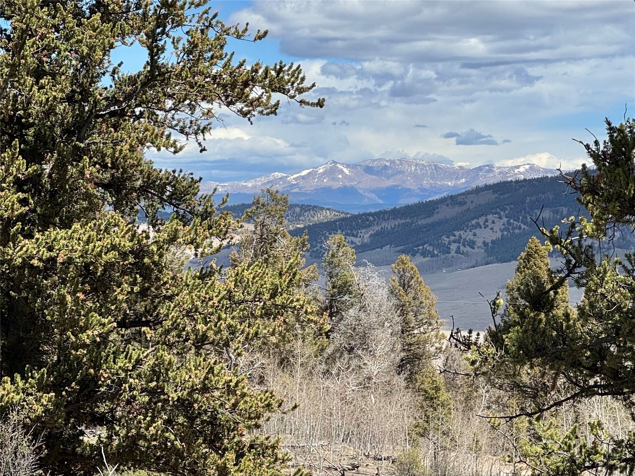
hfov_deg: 25.3
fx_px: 1412
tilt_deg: -1.1
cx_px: 318
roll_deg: +1.4
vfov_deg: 19.1
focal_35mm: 77
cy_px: 238
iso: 25
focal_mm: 9
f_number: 2.8
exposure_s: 1/1119
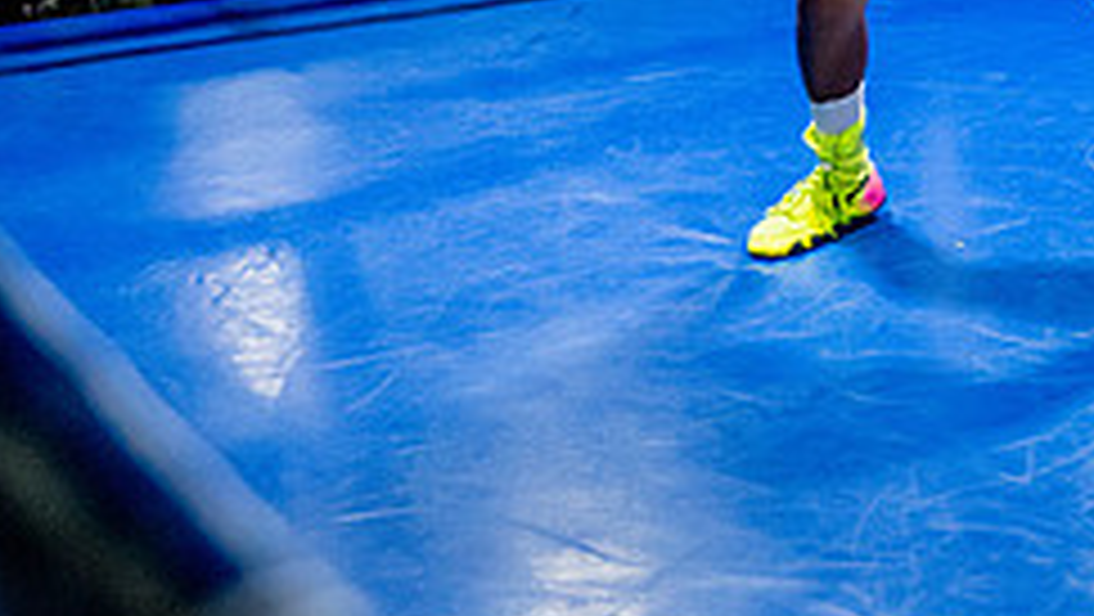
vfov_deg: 11.3
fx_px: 3048
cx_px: 1297
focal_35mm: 105
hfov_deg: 19.2
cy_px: -142
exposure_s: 1/800
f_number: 2.8
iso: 5000
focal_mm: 28
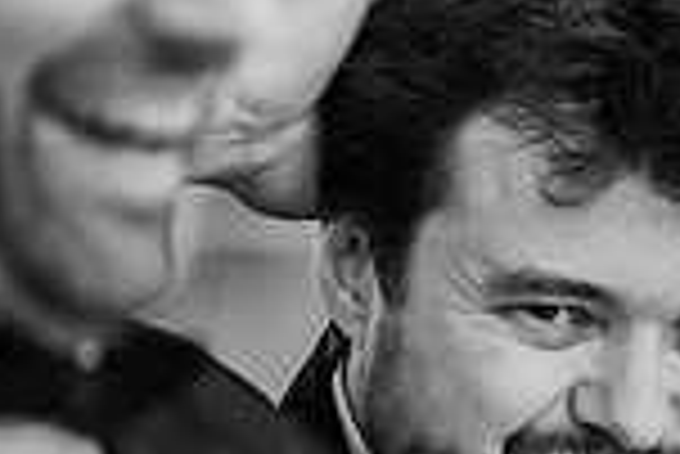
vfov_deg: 1.7
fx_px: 15466
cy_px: 515
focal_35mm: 818
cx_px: 1010
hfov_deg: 2.5
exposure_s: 1/125
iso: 6400
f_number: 2.8
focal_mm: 200
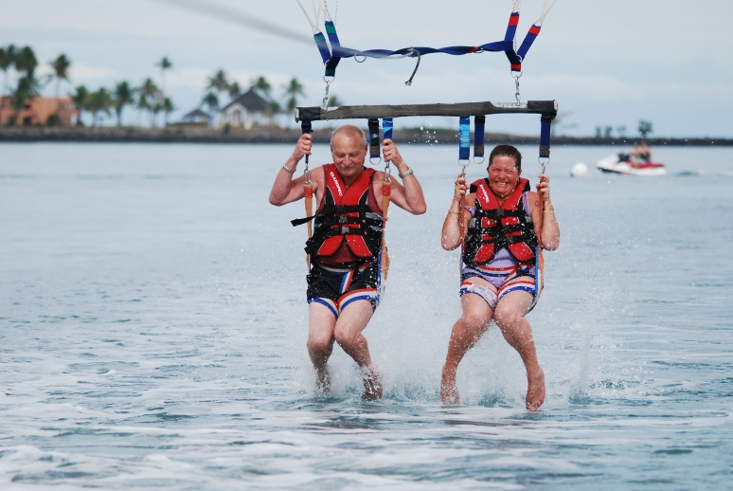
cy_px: 246
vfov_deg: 4.6
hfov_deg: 6.9
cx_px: 366
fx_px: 6115
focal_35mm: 300
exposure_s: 1/1000
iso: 200
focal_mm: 200
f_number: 5.3
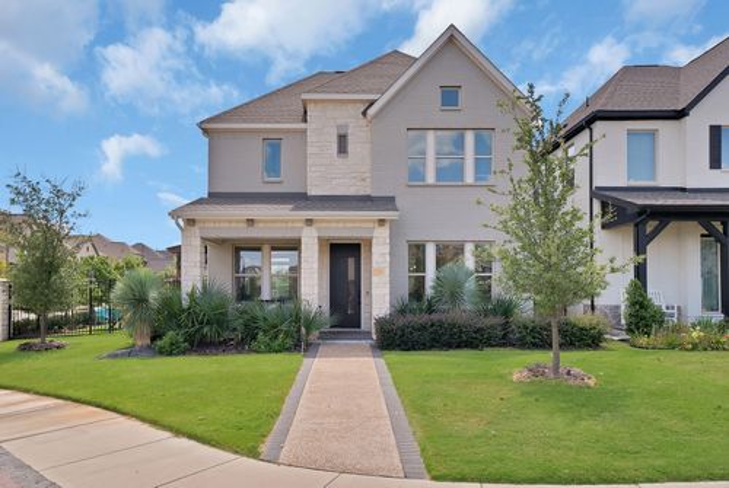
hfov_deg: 73.7
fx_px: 487
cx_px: 364
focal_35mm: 24
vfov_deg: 53.3
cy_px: 244
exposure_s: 1/400
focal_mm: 24
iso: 640
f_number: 9
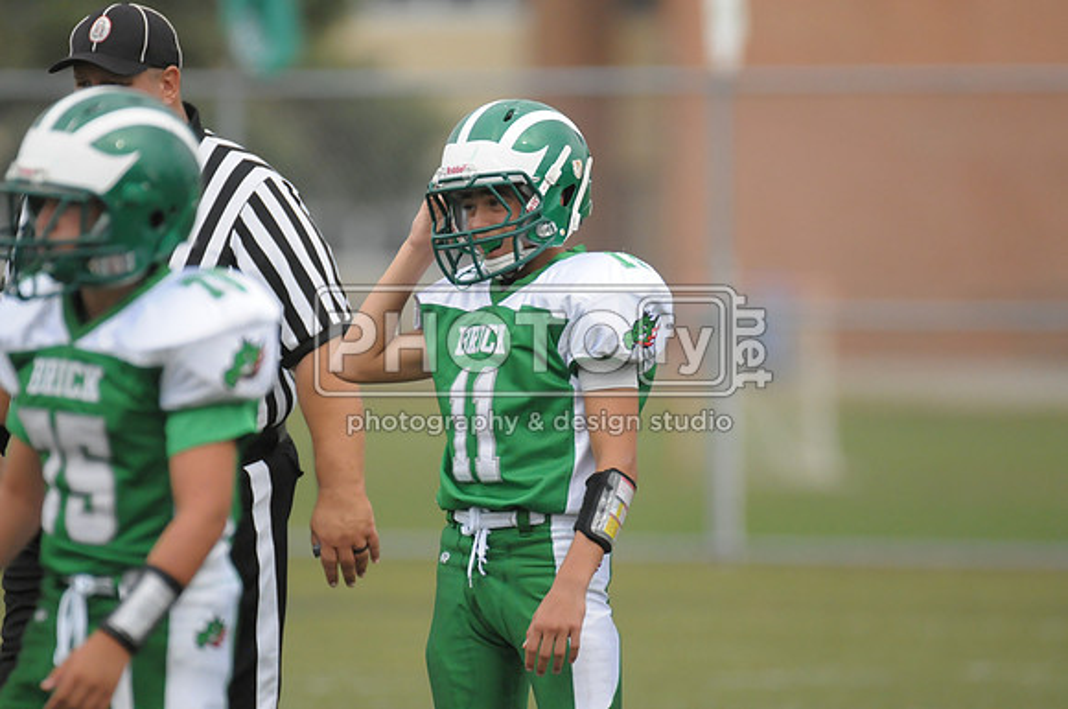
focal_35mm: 600
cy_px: 354
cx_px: 534
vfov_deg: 2.3
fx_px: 17775
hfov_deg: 3.4
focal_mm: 400
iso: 1600
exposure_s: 1/4000
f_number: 4
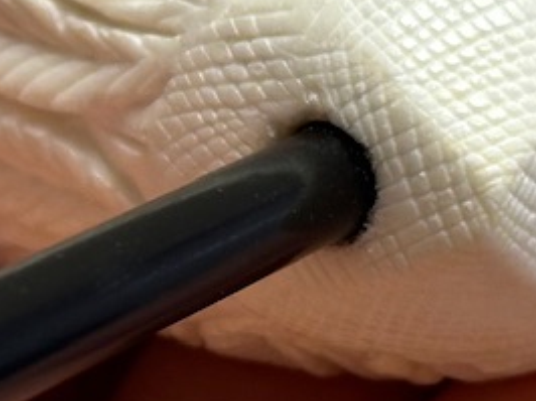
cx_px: 97
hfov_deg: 8.6
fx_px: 3574
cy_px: 171
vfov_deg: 6.4
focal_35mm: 231
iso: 64
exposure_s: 1/121
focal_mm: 6.86
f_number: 1.78
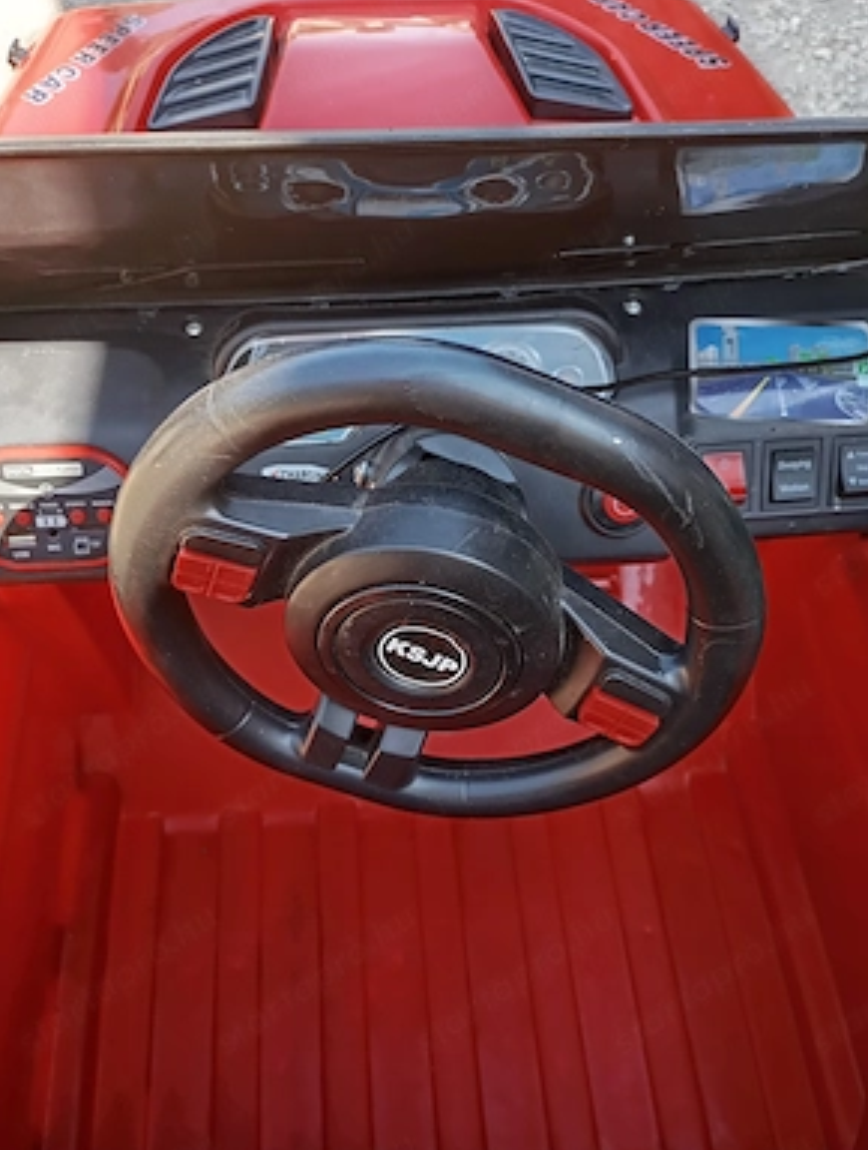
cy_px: 569
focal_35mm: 29
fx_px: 965
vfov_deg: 61.5
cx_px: 434
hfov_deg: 48.4
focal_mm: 4.27
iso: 130
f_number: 1.8
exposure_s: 1/50
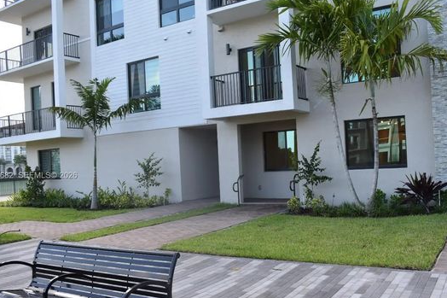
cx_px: 244
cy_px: 176
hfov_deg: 57.1
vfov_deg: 39.8
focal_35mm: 33
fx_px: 410
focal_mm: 18
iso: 280
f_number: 5.6
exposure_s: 1/250
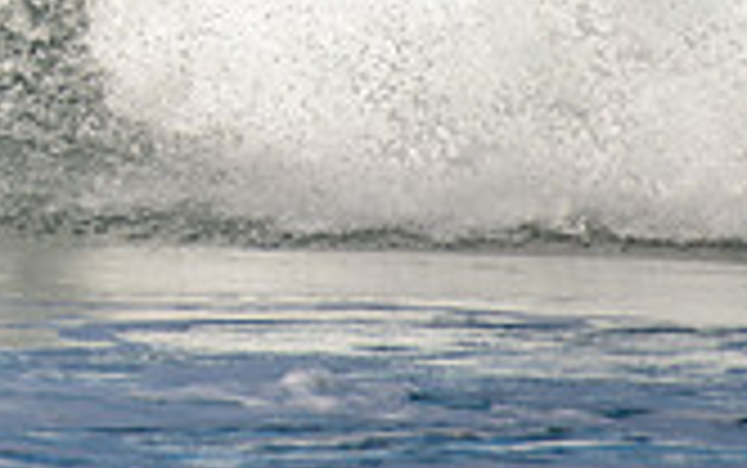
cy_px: -233
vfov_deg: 0.6
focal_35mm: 2189
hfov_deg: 1.0
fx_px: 44594
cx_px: -473
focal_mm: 500
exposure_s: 1/2000
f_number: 5.6
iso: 140
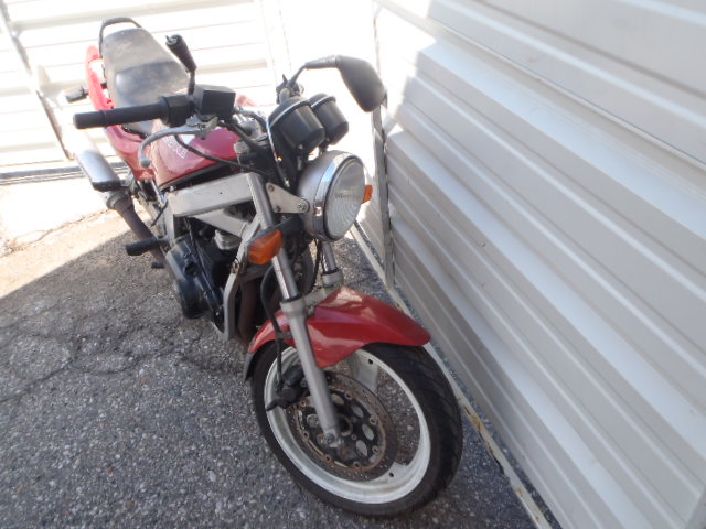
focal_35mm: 28
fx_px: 571
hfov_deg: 63.4
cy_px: 264
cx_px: 353
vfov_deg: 49.7
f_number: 4.5
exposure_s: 1/125
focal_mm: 5
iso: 80
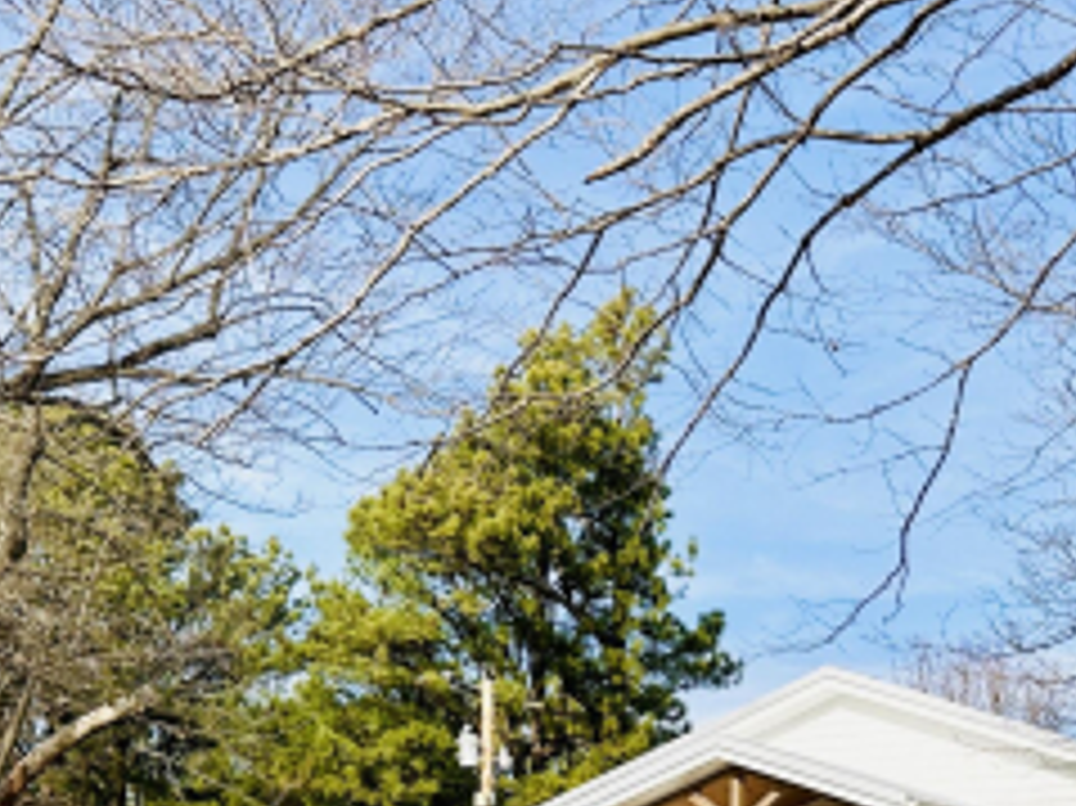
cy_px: 833
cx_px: 831
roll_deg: -0.7
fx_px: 2082
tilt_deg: +6.5
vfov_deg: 21.1
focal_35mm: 67
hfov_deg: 28.5
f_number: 1.78
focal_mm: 6.86
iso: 80
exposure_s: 1/3247
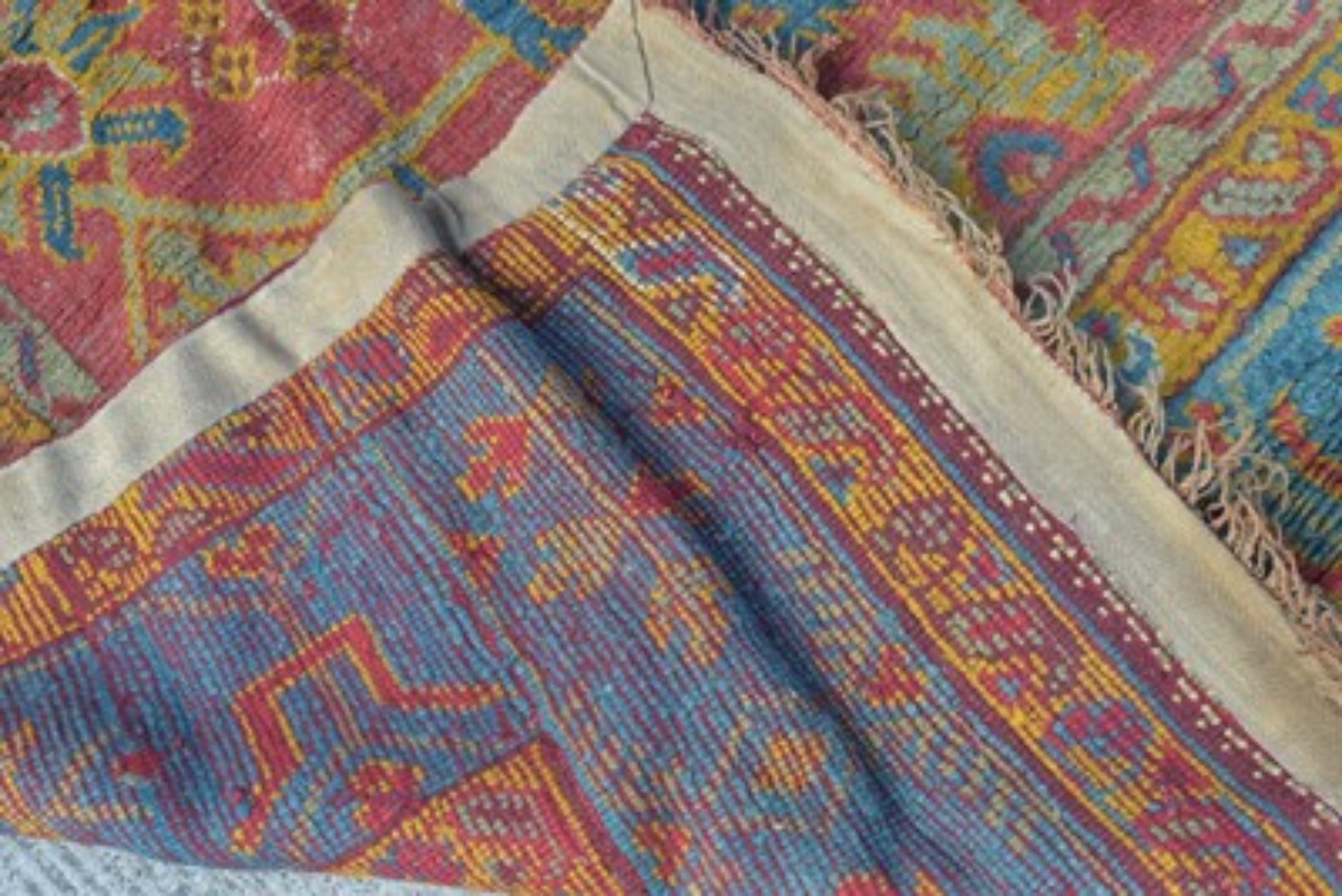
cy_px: 448
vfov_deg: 26.5
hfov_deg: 38.9
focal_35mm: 51
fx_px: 1902
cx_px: 671
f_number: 10
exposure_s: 1/400
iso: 800
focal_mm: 34
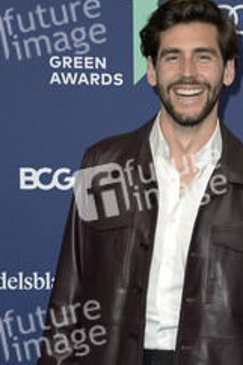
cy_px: 261
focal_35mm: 129
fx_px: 1308
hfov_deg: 10.6
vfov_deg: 15.8
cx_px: 193
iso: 800
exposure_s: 1/250
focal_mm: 78
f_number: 6.3
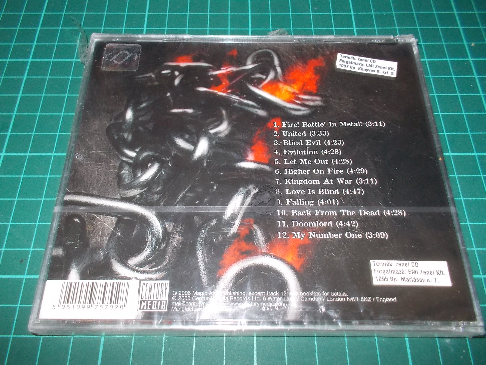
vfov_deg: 48.2
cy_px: 182
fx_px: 407
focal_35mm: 29
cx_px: 243
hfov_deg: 61.7
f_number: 3.3
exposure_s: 1/30
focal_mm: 4.1
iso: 200
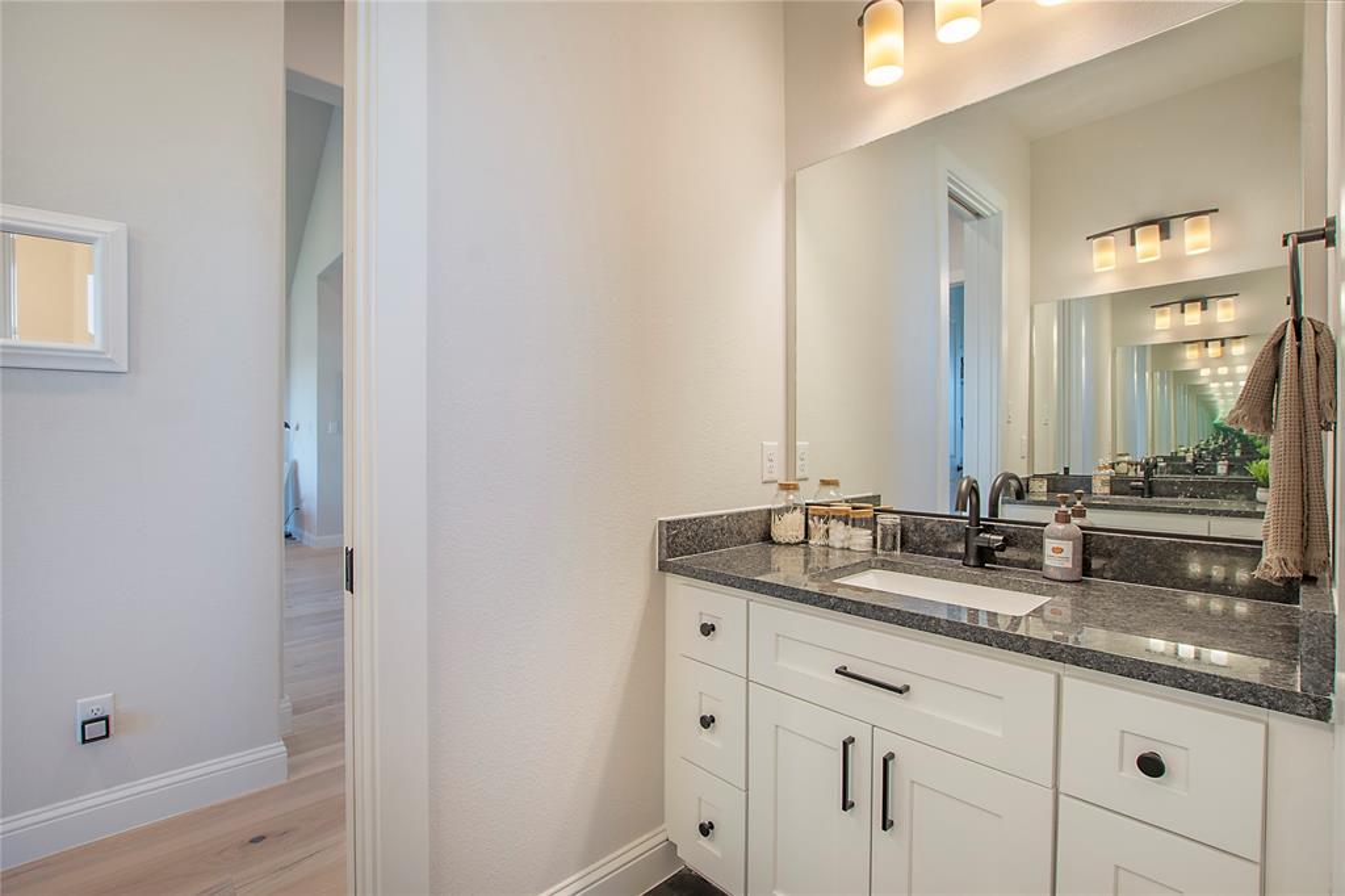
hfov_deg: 100.4
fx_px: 560
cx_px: 672
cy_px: 448
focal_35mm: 15
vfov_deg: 77.3
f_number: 7.1
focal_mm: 10
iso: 100
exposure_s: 1/40
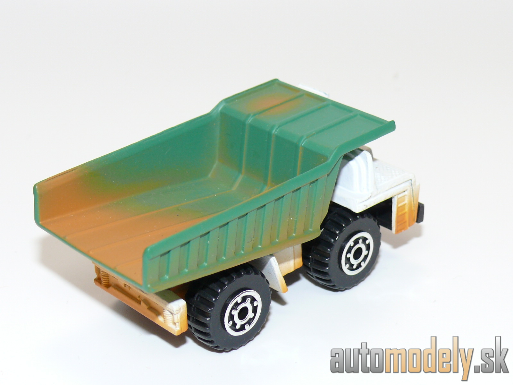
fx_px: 1319
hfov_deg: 22.0
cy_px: 192
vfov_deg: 16.6
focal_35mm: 89
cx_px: 256
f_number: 4
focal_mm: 12.5
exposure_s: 1/30
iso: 100
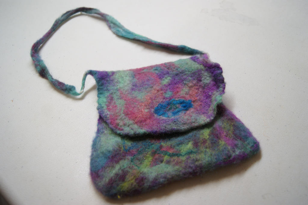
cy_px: 102
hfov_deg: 57.3
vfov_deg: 39.9
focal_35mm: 33
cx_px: 154
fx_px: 282
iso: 400
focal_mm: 22
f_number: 4
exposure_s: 1/30
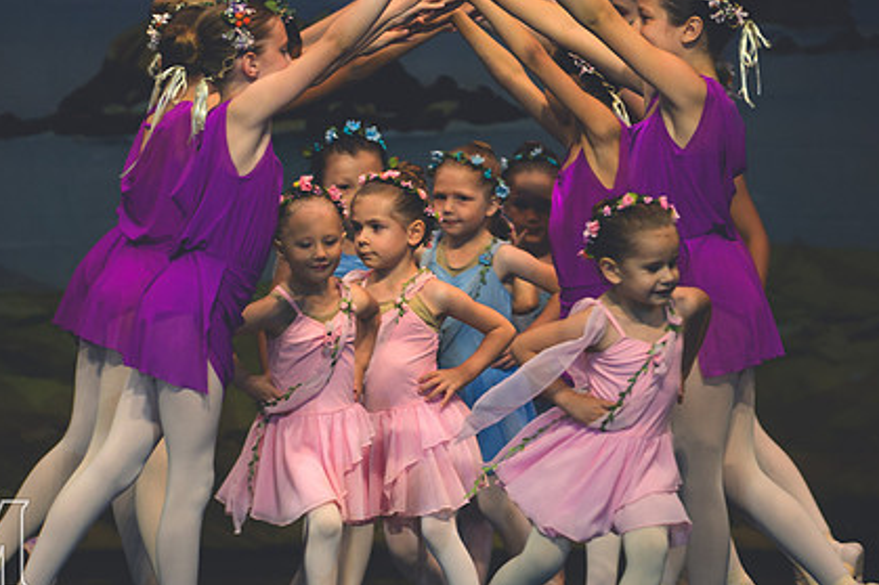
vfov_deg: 2.5
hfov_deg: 3.7
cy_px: 164
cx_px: 201
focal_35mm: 559
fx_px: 13643
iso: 360
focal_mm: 200
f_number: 2.8
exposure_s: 1/500
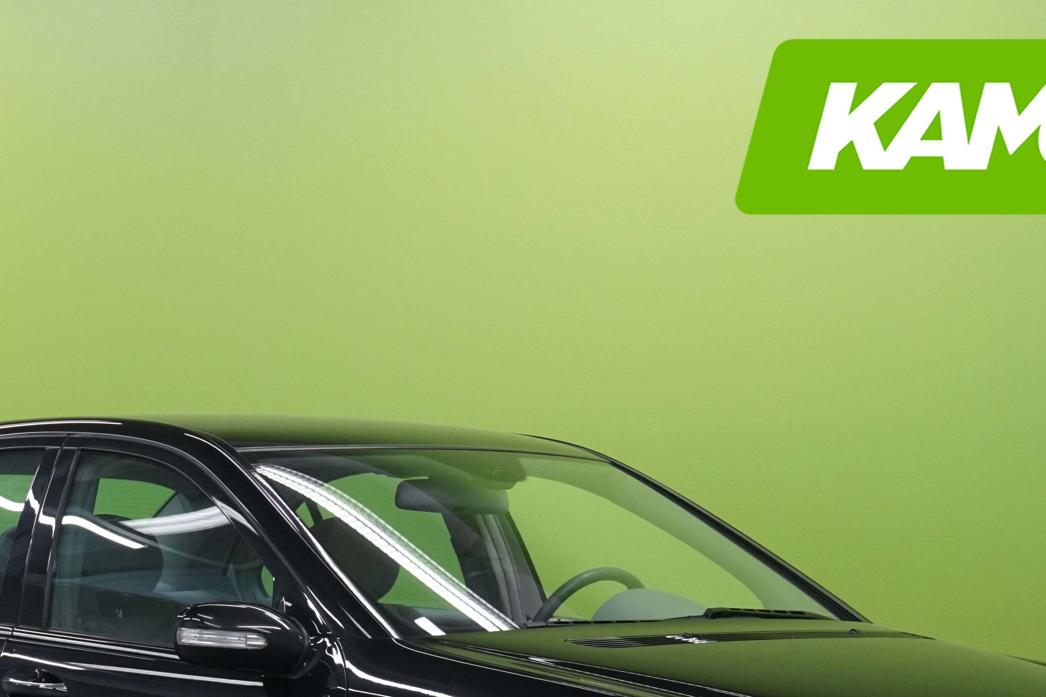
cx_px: 479
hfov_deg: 17.2
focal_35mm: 119
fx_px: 3457
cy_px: 654
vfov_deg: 11.4
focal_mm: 61
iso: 1600
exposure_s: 1/25
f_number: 9
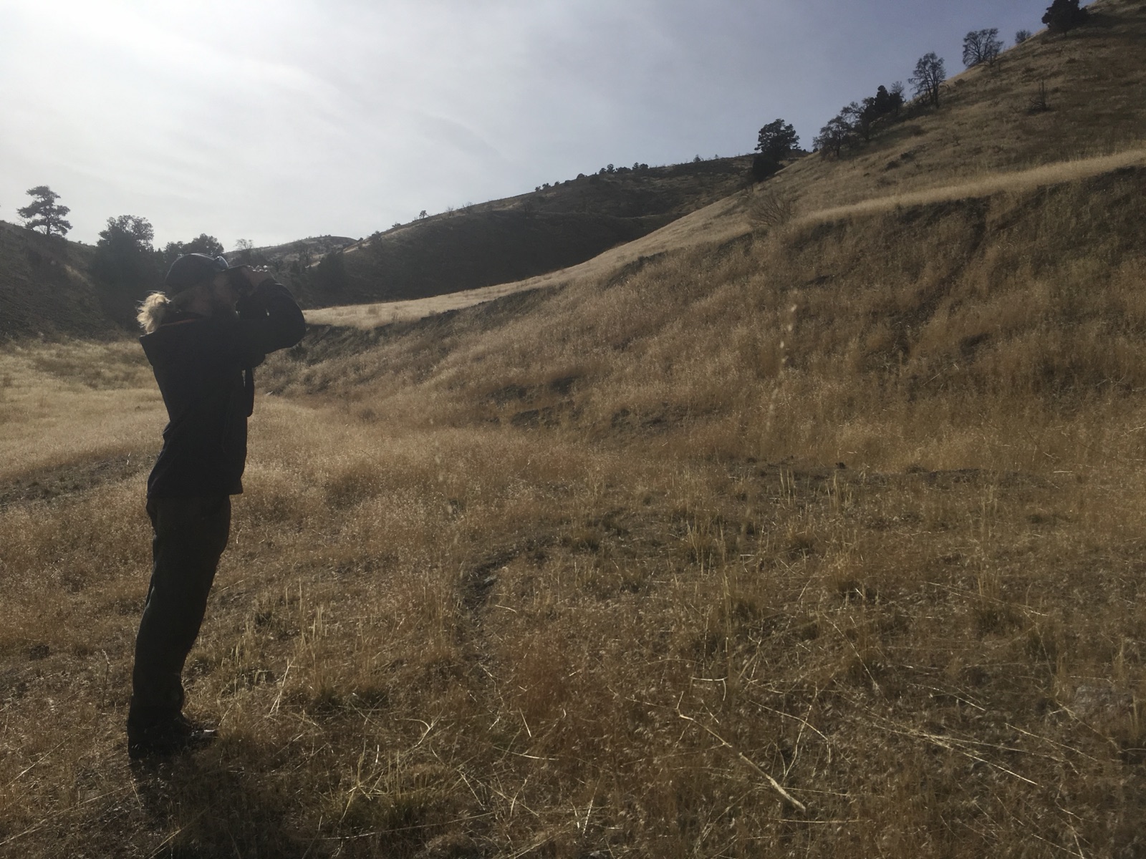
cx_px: 573
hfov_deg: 61.7
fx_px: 960
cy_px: 430
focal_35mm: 29
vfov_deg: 48.2
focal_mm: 4.15
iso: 25
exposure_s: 1/5495
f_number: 2.2
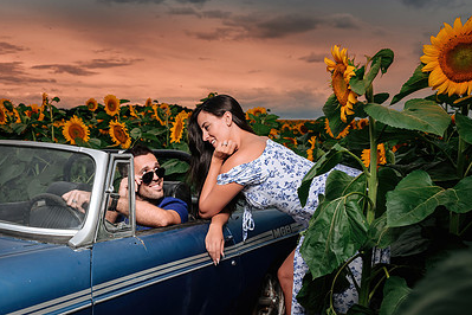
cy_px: 222
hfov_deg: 48.3
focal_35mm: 39
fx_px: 511
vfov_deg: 33.7
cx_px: 141
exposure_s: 1/200
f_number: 4
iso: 64
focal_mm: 26
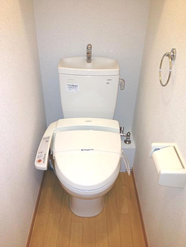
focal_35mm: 35
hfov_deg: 40.7
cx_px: 93
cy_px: 124
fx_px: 251
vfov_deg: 52.6
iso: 100
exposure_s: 1/20
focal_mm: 4.28
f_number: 2.4
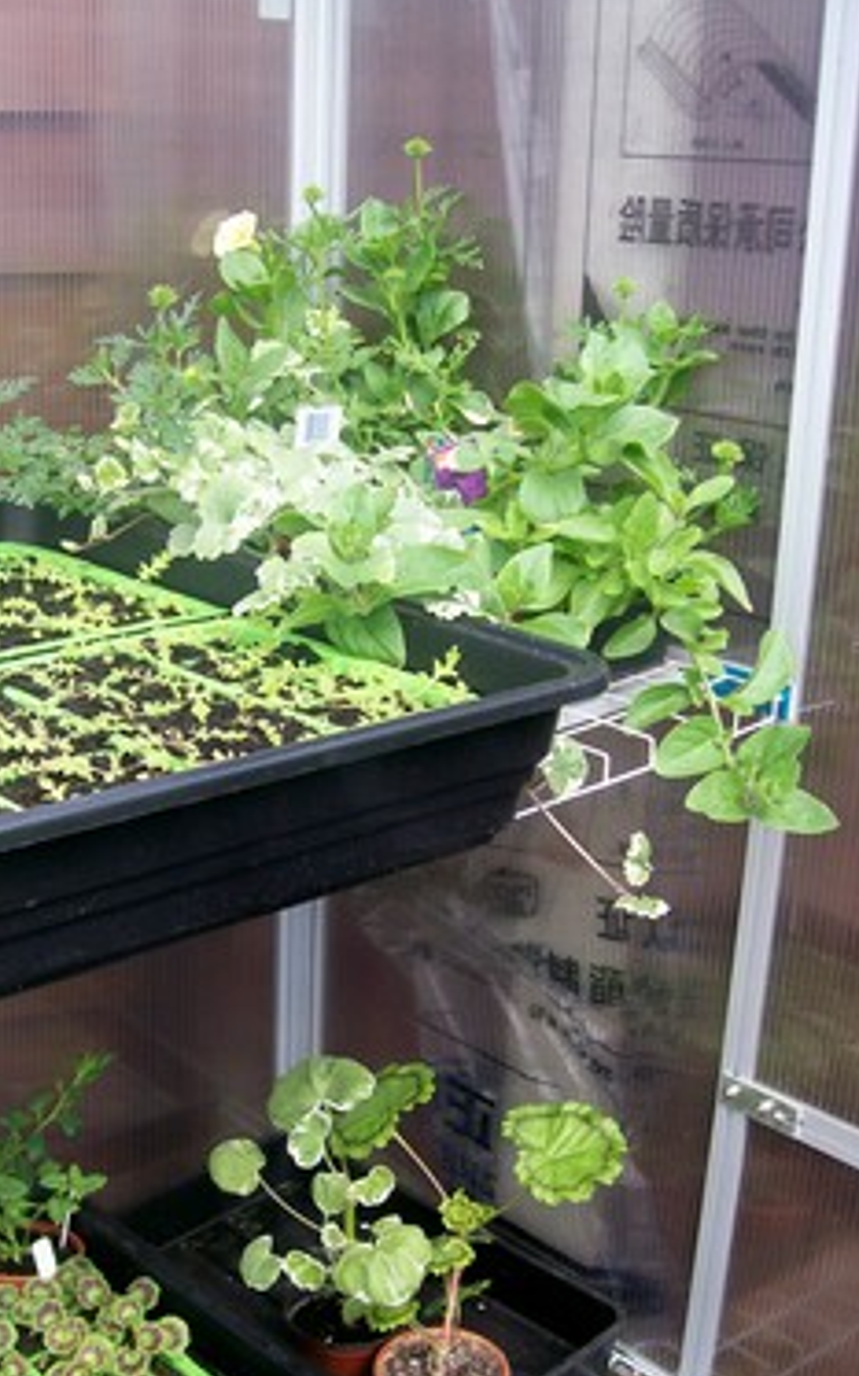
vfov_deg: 44.3
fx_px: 1686
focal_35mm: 45
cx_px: 306
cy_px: 734
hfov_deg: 28.4
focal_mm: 6
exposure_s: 1/117
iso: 80
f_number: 2.7
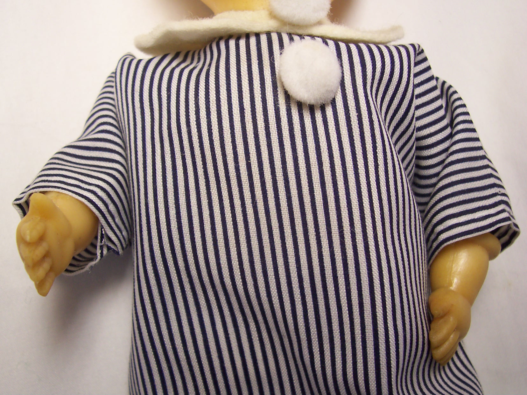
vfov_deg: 38.7
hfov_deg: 50.1
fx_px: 563
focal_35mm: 37
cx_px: 264
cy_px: 198
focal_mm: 5.6
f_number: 2.8
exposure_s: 1/45
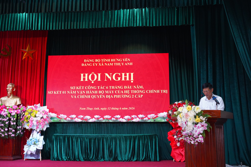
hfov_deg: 45.4
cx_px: 126
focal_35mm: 43
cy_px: 84
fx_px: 300
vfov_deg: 31.2
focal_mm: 43
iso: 5000
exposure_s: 1/160
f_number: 8
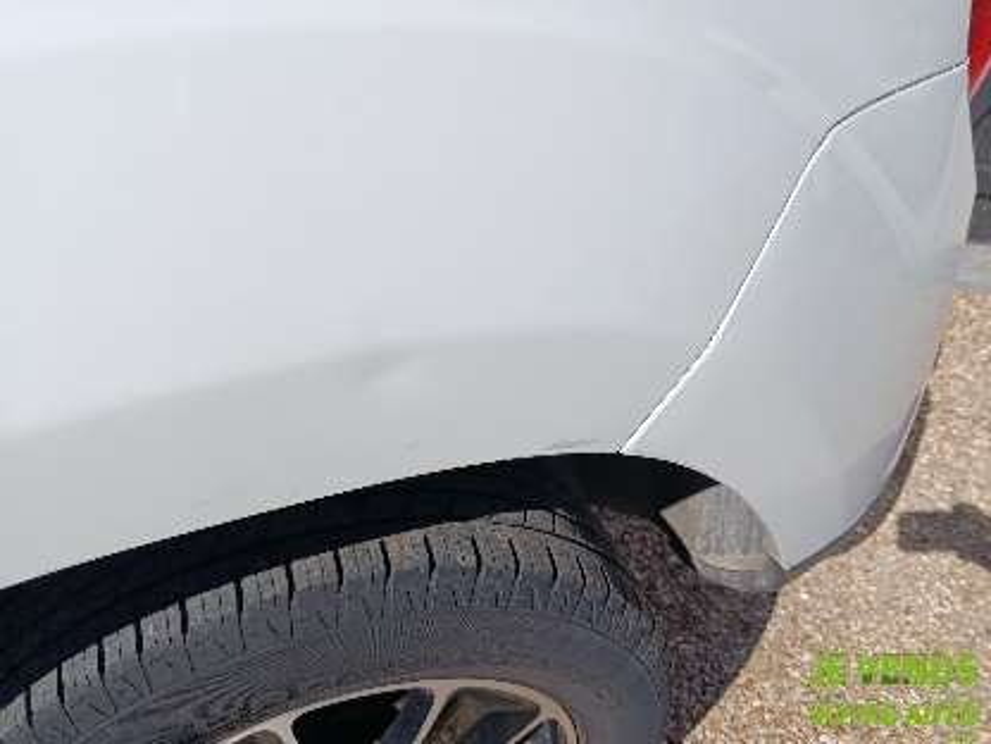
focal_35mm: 24
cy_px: 372
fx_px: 687
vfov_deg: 56.8
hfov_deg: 71.6
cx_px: 496
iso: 51
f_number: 1.7
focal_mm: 5.24
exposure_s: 1/1040
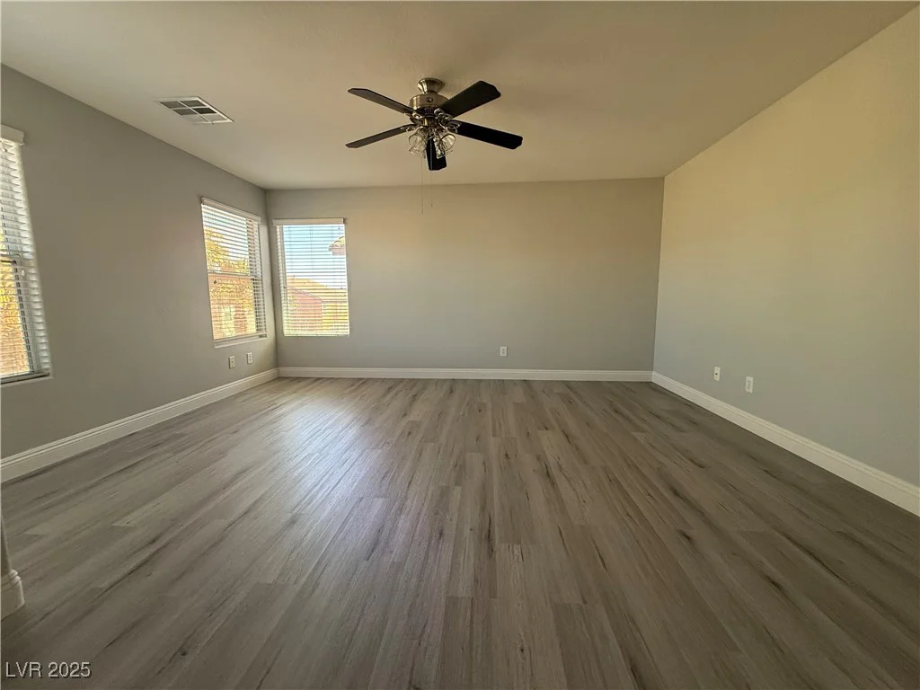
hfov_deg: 102.1
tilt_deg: -7.2
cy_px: 345
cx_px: 460
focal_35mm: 14
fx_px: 372
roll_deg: +0.3
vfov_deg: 85.7
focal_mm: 2.22
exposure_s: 1/99
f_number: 2.2
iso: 320
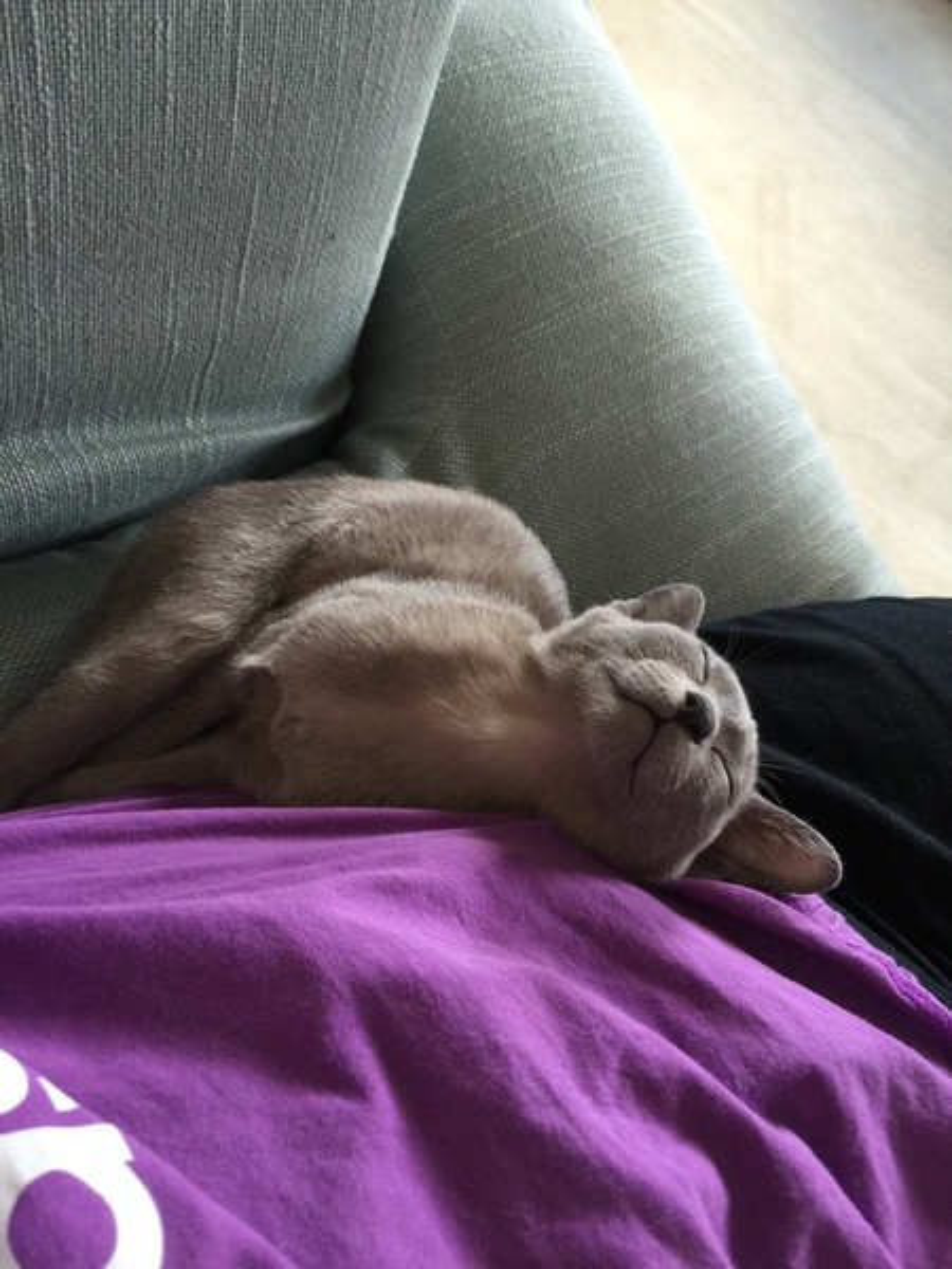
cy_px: 634
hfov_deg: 48.2
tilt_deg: -49.0
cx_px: 476
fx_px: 1063
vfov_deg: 61.7
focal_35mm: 29
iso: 32
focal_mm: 4.15
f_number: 2.2
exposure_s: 1/15
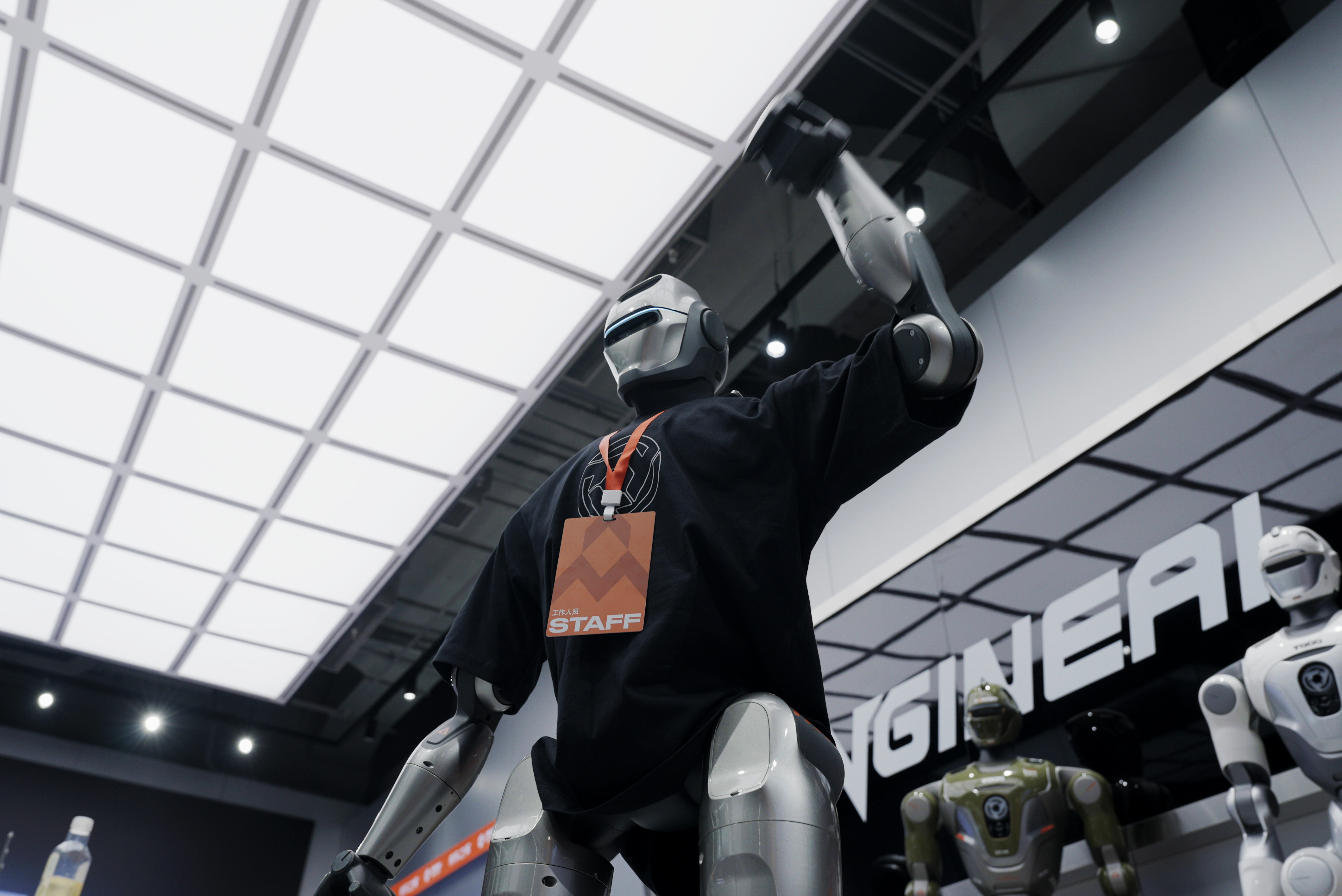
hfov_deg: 60.3
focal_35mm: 31
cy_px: 448
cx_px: 671
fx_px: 1156
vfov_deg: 42.4
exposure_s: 1/80
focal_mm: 31
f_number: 5
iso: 640
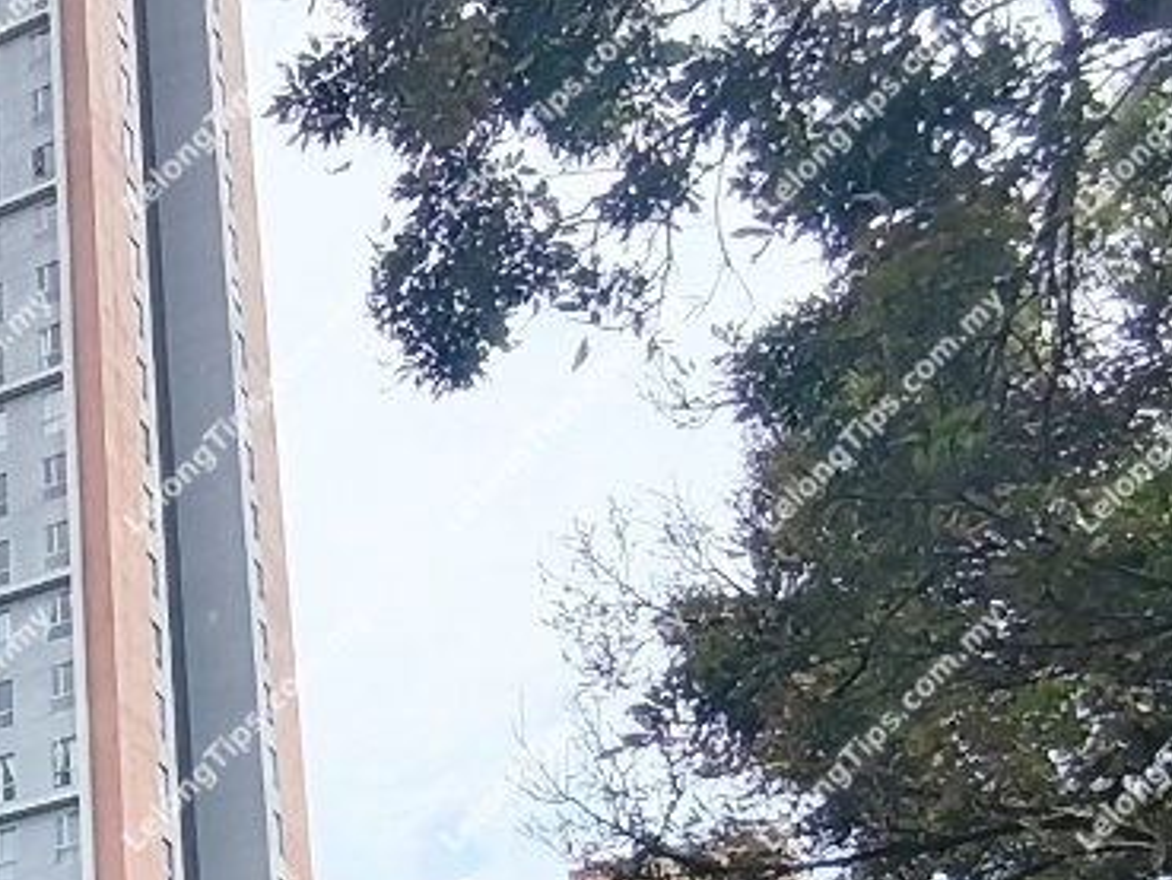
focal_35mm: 58
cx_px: -505
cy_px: 681
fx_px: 1964
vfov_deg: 24.9
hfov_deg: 26.1
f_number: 2.2
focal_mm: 1.65
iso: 50
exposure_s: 1/2307
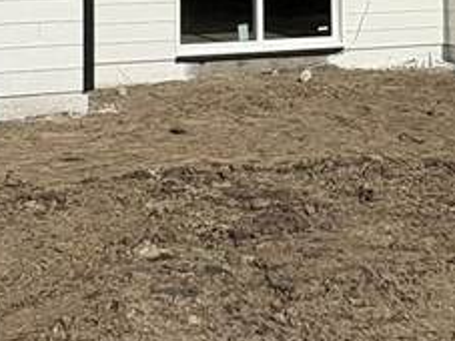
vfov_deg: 17.2
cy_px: -140
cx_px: 196
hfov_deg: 24.7
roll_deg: +0.4
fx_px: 1038
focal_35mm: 79
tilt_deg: +4.3
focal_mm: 2.22
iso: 40
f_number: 2.2
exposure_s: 1/6135
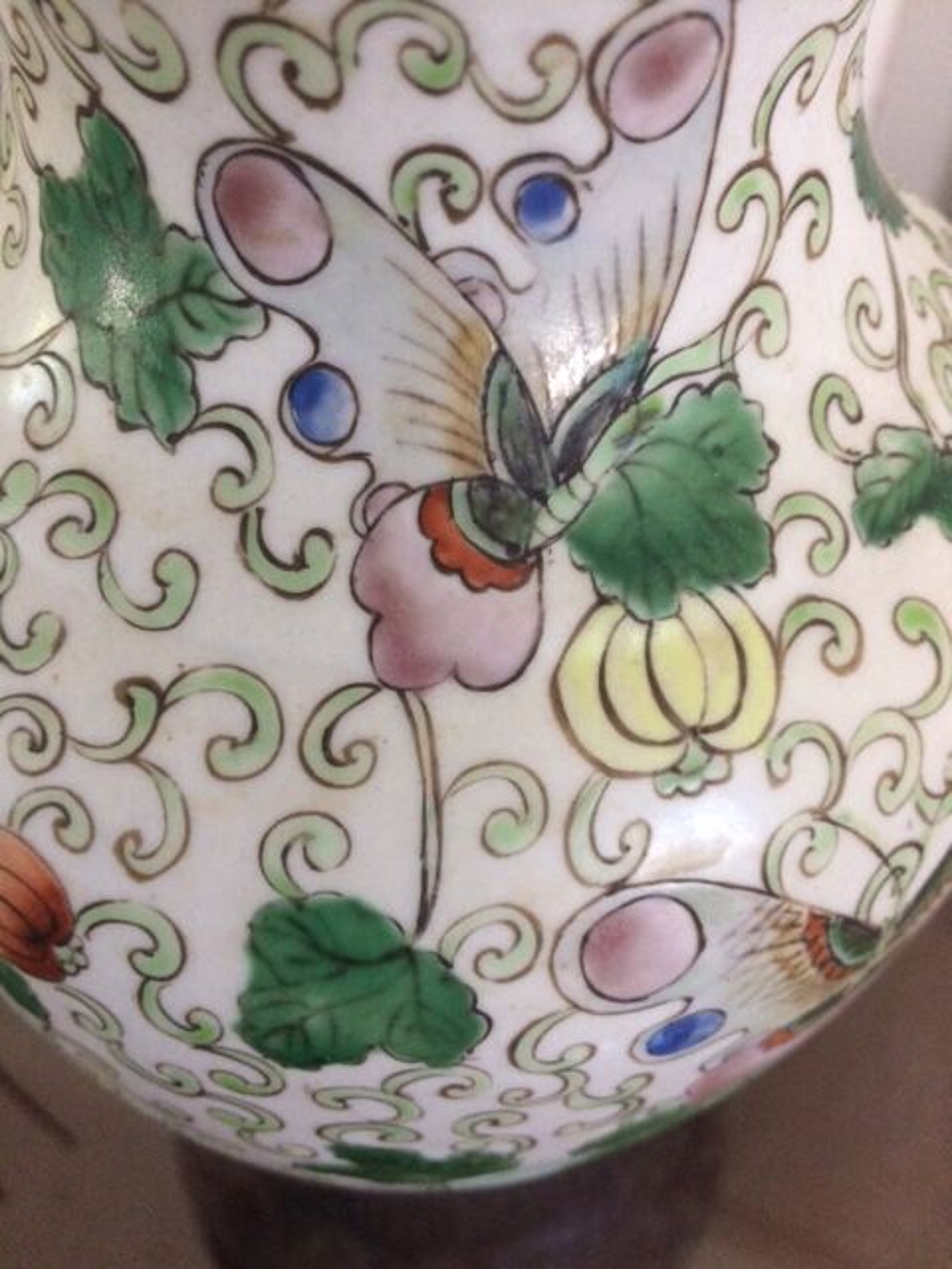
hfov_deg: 48.2
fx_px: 1063
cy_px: 634
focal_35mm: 29
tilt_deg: -52.9
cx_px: 476
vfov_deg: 61.7
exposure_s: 1/33
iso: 320
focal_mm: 4.15
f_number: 2.2
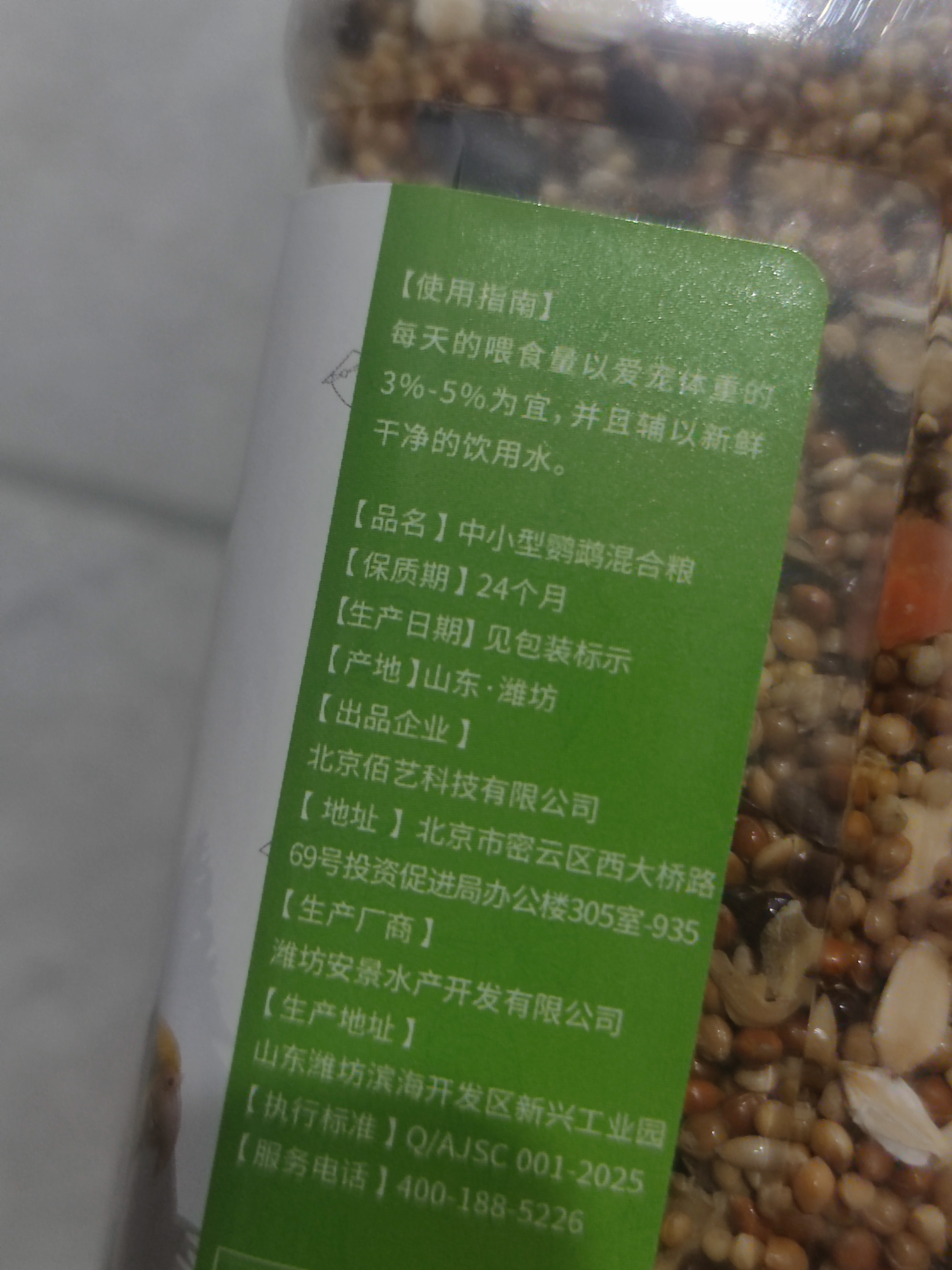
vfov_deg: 39.7
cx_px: 476
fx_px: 1760
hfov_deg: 30.3
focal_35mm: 48
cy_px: 635
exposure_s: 1/50
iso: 750
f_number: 1.69
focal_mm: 6.72
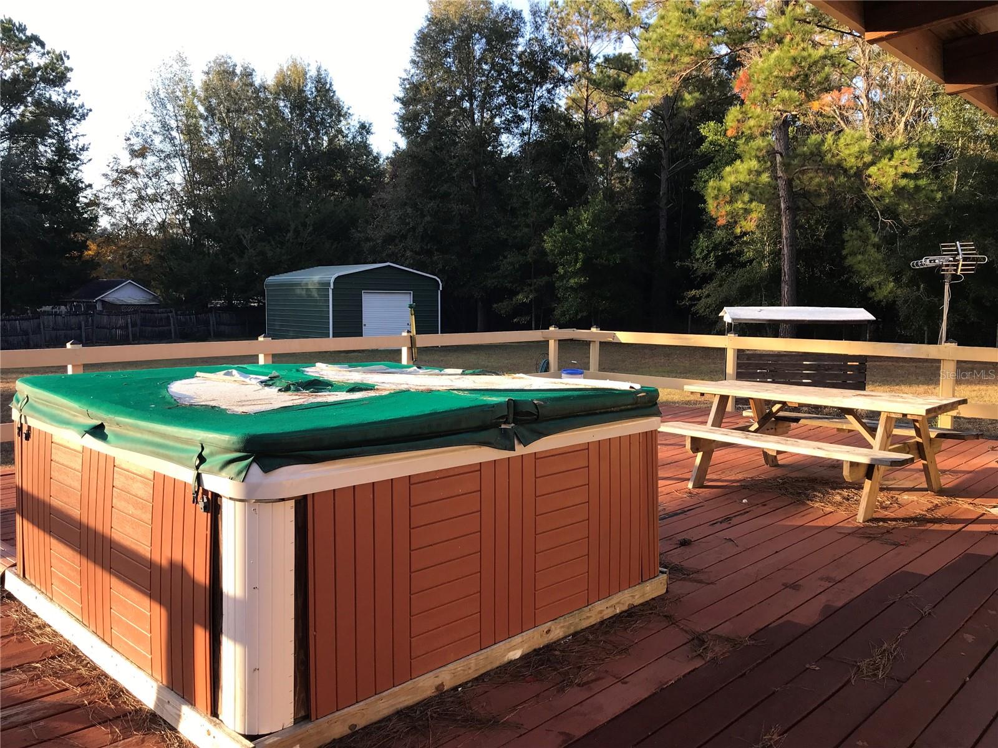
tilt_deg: -5.9
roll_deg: -0.3
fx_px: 807
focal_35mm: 28
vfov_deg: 49.7
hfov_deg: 63.4
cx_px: 499
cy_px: 374
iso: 20
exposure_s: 1/247
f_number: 1.8
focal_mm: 3.99
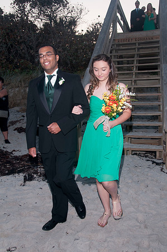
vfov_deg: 53.2
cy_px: 126
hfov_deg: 36.8
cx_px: 84
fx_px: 251
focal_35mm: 36
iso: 400
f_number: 6.3
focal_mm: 24
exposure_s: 1/250
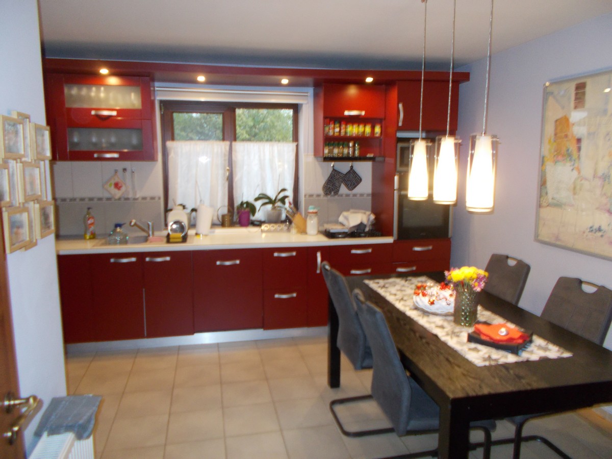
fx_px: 460
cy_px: 230
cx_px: 306
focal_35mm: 26
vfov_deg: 53.1
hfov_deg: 67.3
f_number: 3.2
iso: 250
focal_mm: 4.6
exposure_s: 1/25
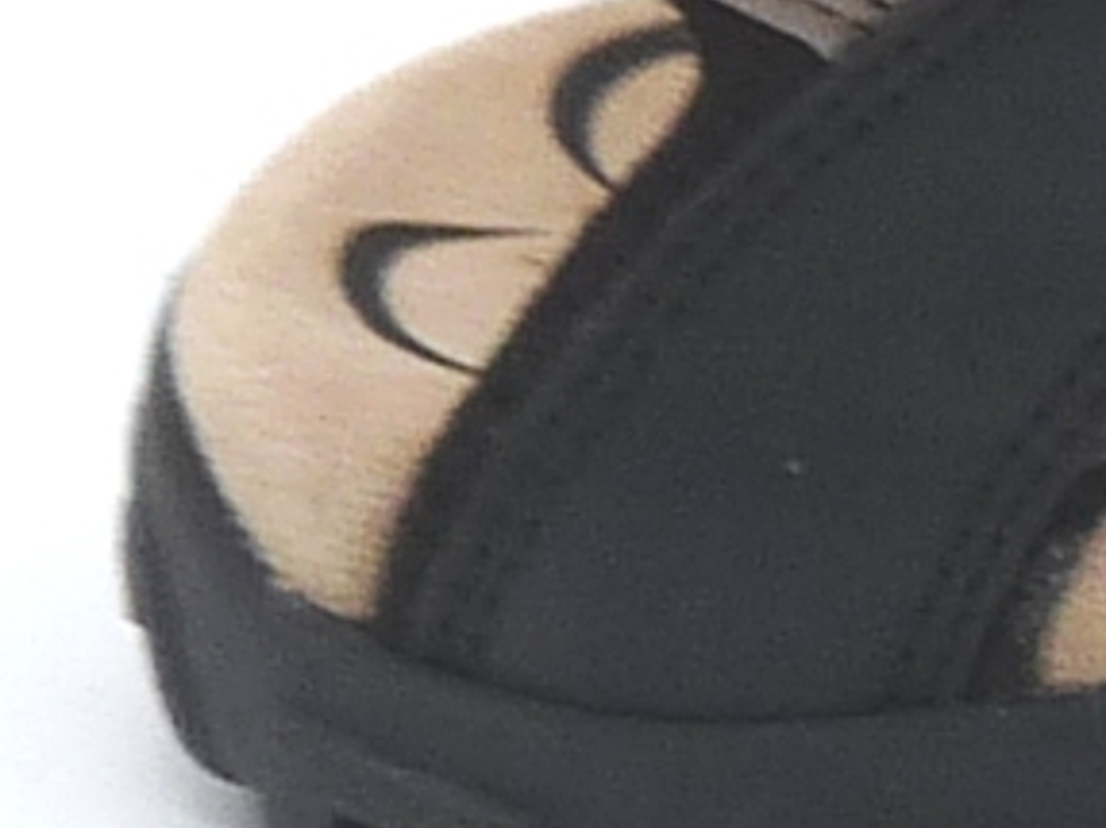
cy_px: 185
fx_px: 8719
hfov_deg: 6.8
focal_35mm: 273
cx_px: 2725
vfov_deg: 5.4
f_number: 4
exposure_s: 1/200
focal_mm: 4.8
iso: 100
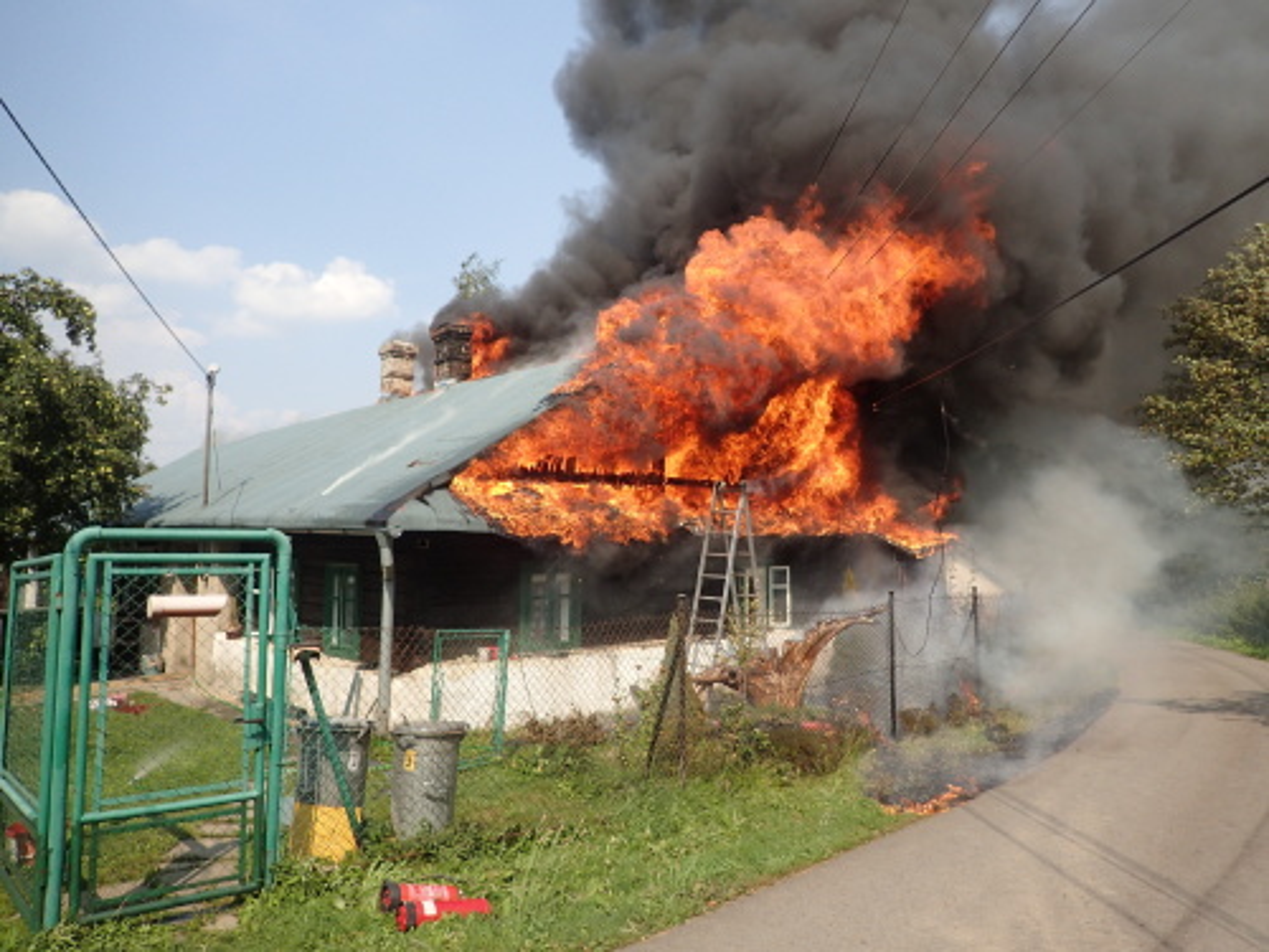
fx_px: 916
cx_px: 634
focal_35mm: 25
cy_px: 476
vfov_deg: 54.9
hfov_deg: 69.4
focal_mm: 4.5
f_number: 2
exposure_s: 1/2000
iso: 100
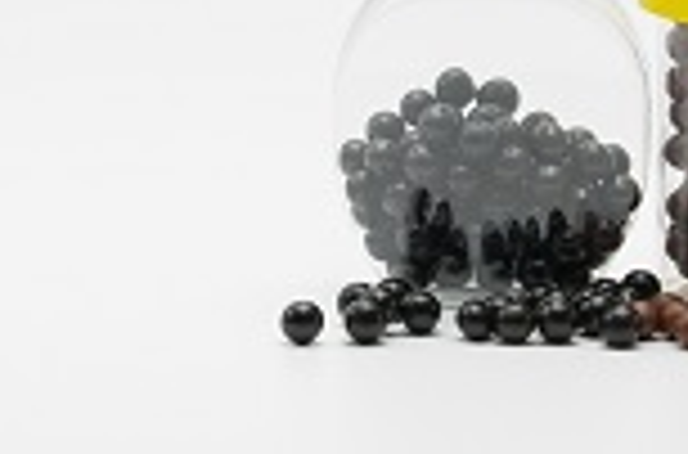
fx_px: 6725
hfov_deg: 5.8
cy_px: -101
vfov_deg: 3.9
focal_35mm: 353
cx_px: 715
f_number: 9
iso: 100
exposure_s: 1/30
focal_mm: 90
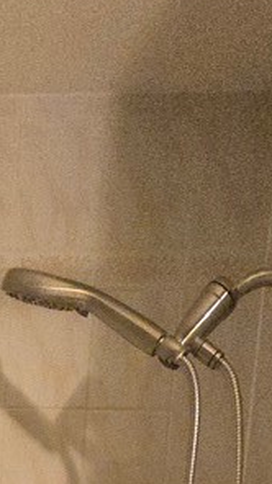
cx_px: -82
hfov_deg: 21.9
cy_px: 818
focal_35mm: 49
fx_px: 630
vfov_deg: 24.5
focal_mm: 2.2
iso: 1000
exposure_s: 1/60
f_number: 2.2
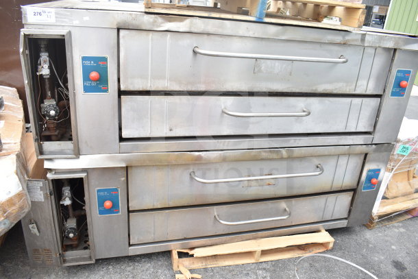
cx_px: 209
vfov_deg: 48.0
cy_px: 140
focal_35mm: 27
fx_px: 314
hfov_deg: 67.4
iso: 200
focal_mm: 18
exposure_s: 1/100
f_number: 5
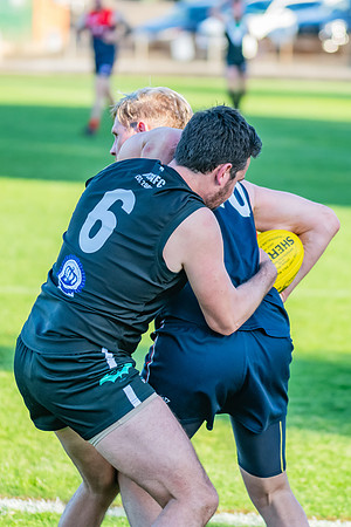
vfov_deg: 8.1
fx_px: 3729
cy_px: 264
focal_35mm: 255
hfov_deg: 5.4
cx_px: 161
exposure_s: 1/1600
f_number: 4
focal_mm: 170
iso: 1800
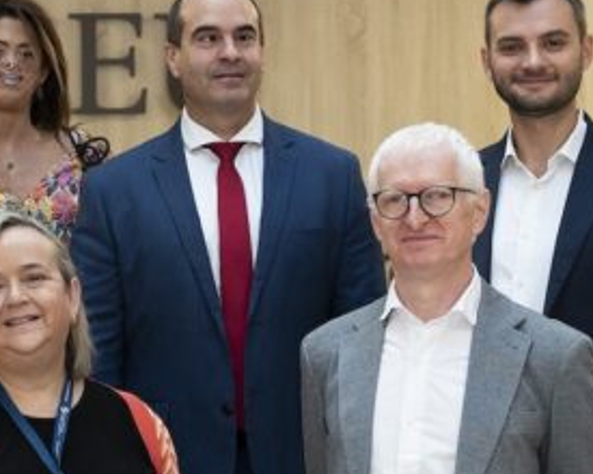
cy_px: 371
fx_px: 2106
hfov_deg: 15.5
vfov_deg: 12.8
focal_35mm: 120
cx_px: -101
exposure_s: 1/200
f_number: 3.5
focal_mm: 44
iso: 1600
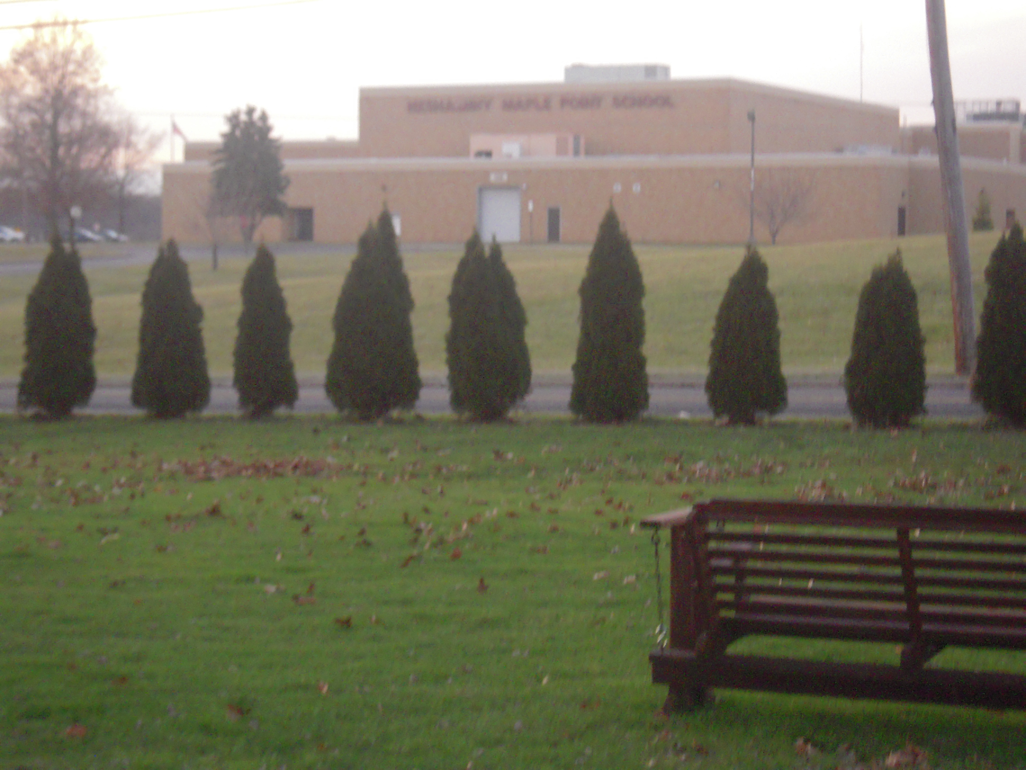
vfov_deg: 16.4
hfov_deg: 21.8
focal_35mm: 90
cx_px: 513
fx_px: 2668
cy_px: 385
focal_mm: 16.1
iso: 800
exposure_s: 1/125
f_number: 5
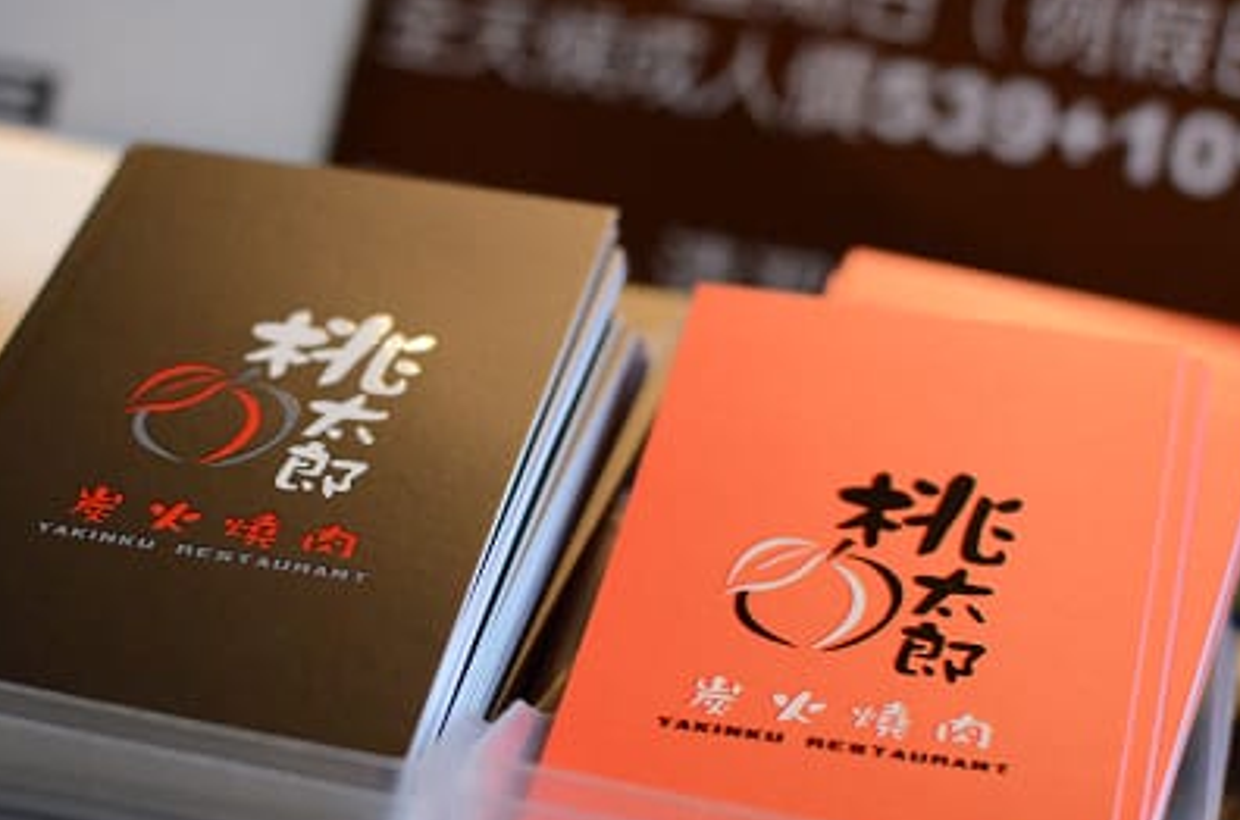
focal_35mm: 83
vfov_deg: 16.4
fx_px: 2845
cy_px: 365
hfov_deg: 24.4
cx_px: 352
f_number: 3.5
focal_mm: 35
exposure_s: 1/125
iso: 2500
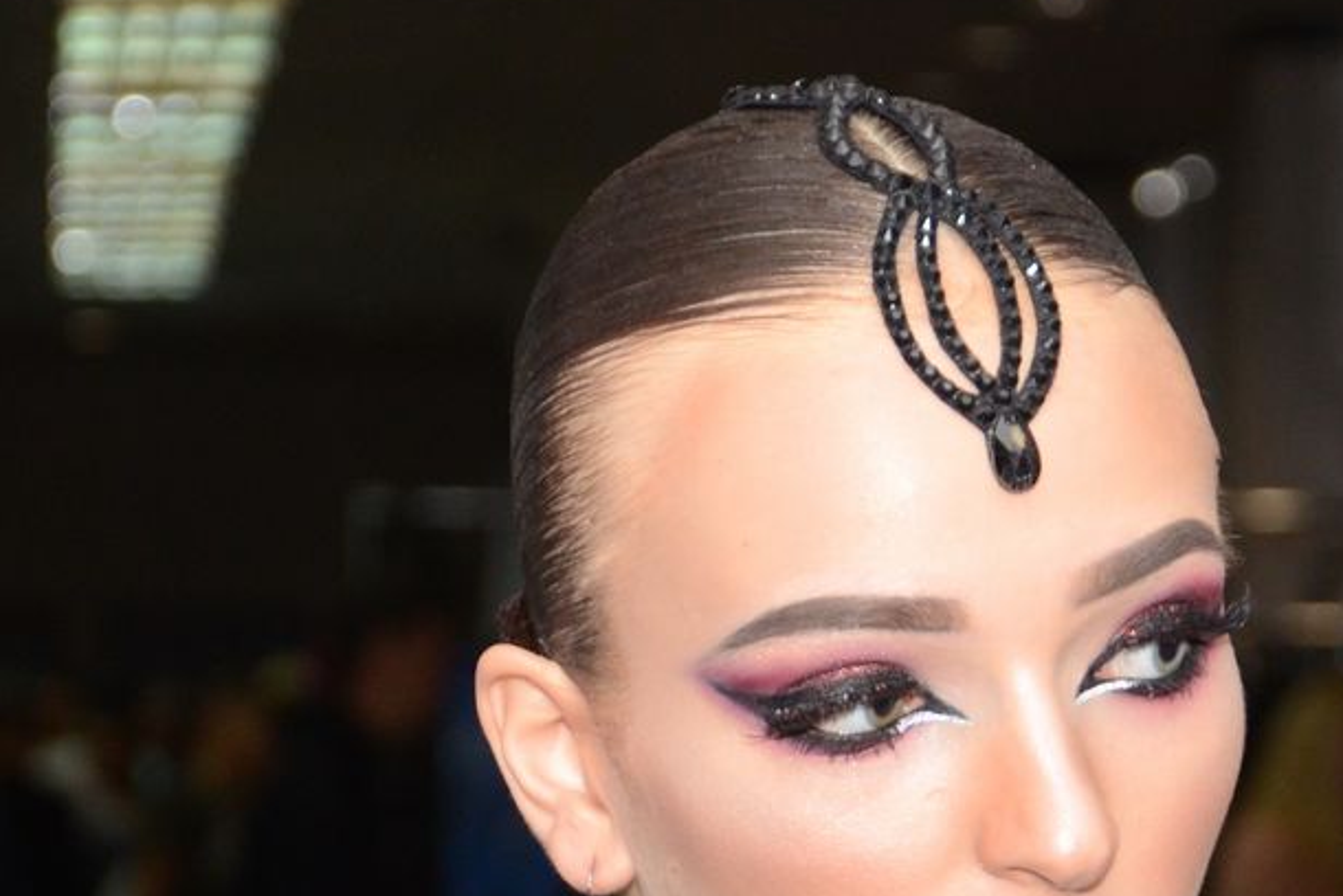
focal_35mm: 213
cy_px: 923
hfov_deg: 9.6
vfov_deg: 6.4
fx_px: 7949
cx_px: 1255
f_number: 5.3
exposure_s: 1/200
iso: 800
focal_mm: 62
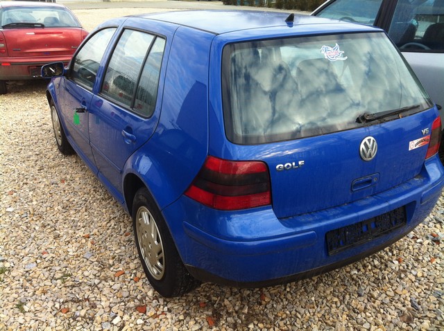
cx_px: 222
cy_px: 166
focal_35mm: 35
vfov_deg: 40.6
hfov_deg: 52.7
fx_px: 448
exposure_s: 1/179
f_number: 2.8
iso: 80
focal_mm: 3.85
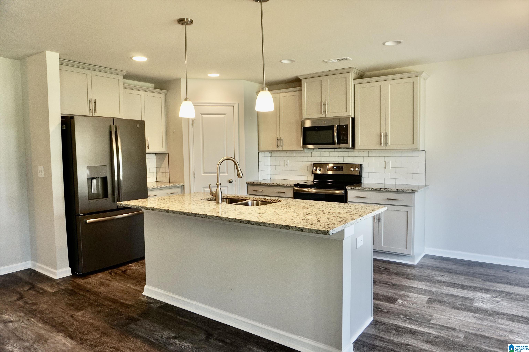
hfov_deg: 73.8
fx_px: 352
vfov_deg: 53.1
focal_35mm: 24
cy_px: 176
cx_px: 264
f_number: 4
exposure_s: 1/60
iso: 320
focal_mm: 16
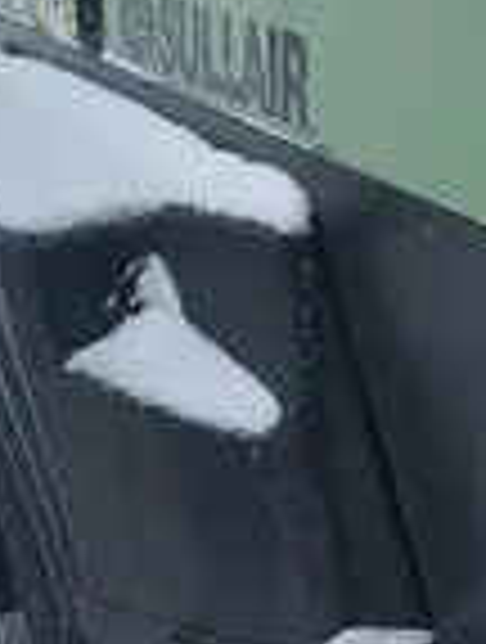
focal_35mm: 133
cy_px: 101
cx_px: 410
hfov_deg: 11.1
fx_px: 2479
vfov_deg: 14.7
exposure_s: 1/1457
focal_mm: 5.4
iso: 40
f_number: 1.8
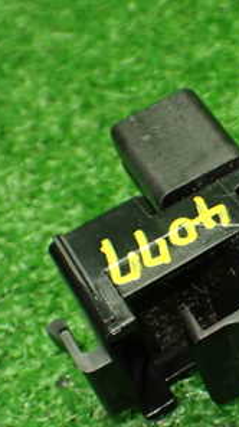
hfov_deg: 14.0
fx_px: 949
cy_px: 267
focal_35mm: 84
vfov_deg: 25.2
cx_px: 275
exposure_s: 1/160
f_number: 2.7
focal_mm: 6.83
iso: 800
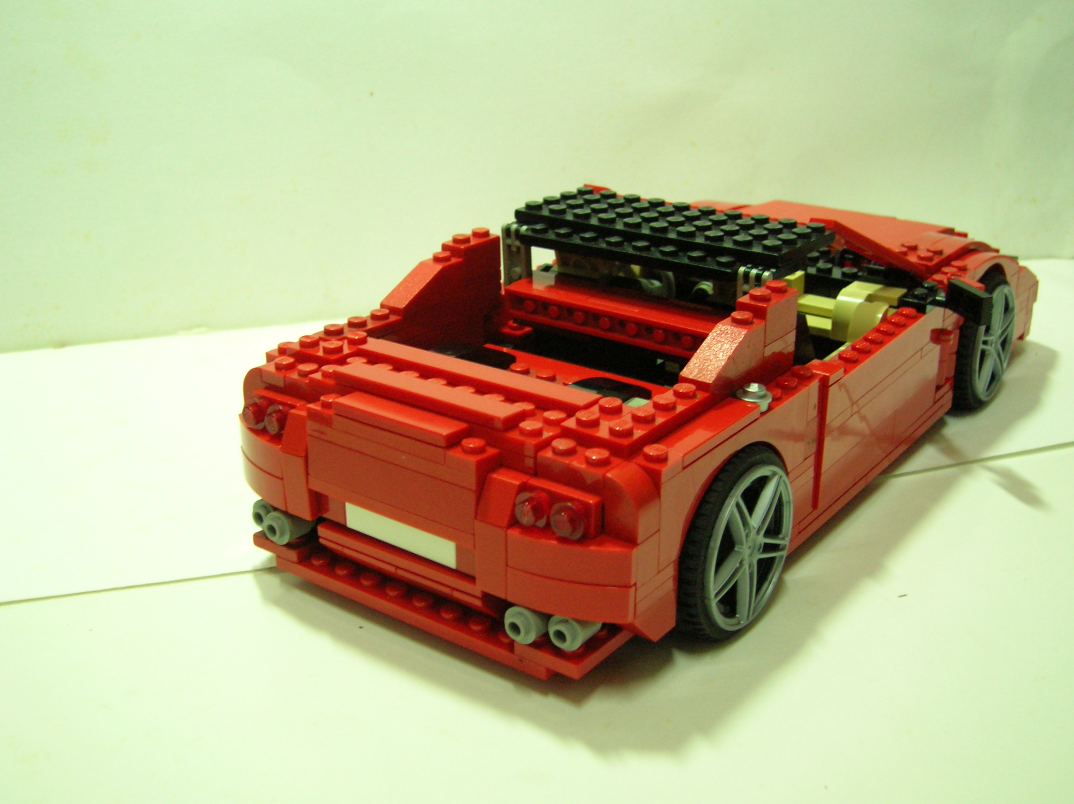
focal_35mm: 38
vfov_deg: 37.7
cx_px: 537
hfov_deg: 49.0
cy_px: 402
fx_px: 1178
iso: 149
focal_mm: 6.4
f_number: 3
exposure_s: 1/3.9
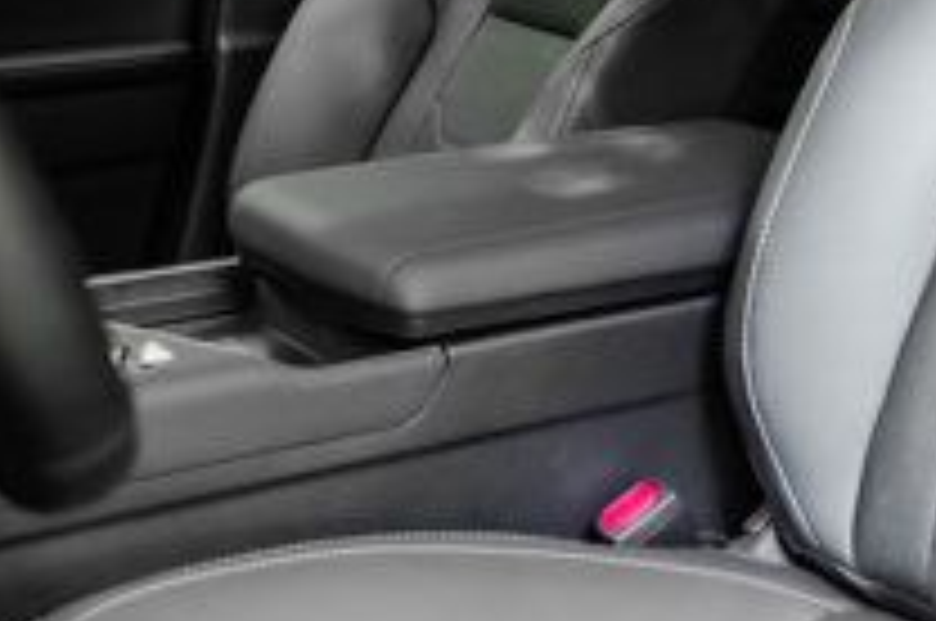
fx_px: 1921
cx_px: 963
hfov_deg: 25.8
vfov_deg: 18.0
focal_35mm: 74
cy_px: 25
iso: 640
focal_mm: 24
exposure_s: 1/250
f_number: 3.2
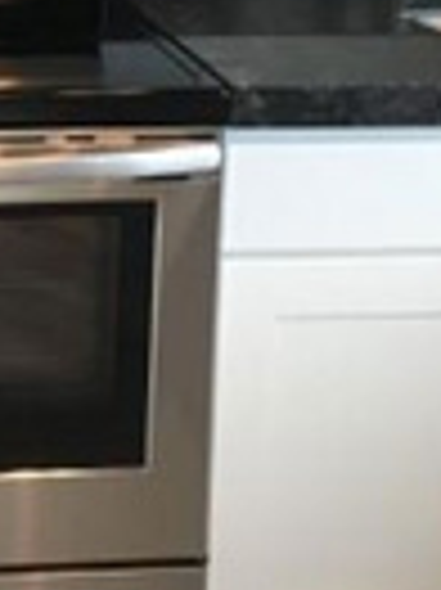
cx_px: -212
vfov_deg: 17.7
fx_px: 1803
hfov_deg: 13.2
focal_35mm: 106
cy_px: -108
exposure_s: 1/30
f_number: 2.2
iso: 25
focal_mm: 4.15
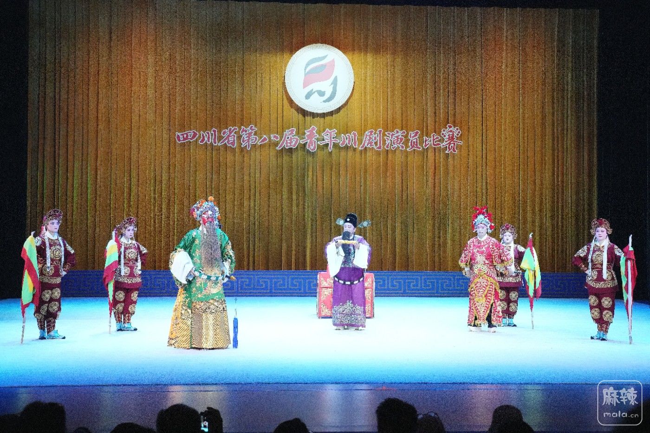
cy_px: 216
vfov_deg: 27.0
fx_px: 903
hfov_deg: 39.6
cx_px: 325
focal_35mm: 50
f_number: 6.3
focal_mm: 50
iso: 12800
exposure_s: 1/1250
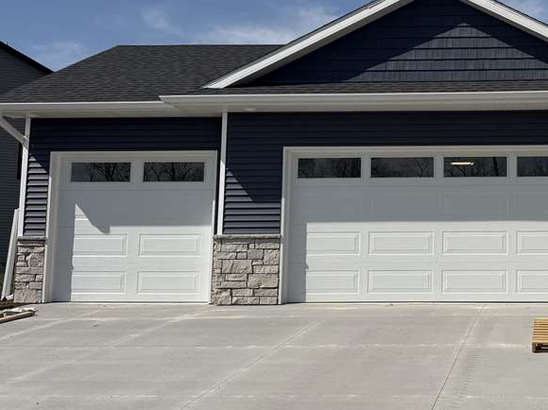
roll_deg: +0.7
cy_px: 168
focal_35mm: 53
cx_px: 513
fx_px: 838
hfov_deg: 33.9
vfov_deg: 27.4
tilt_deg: +6.1
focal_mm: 6.76
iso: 80
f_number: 1.78
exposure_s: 1/9091
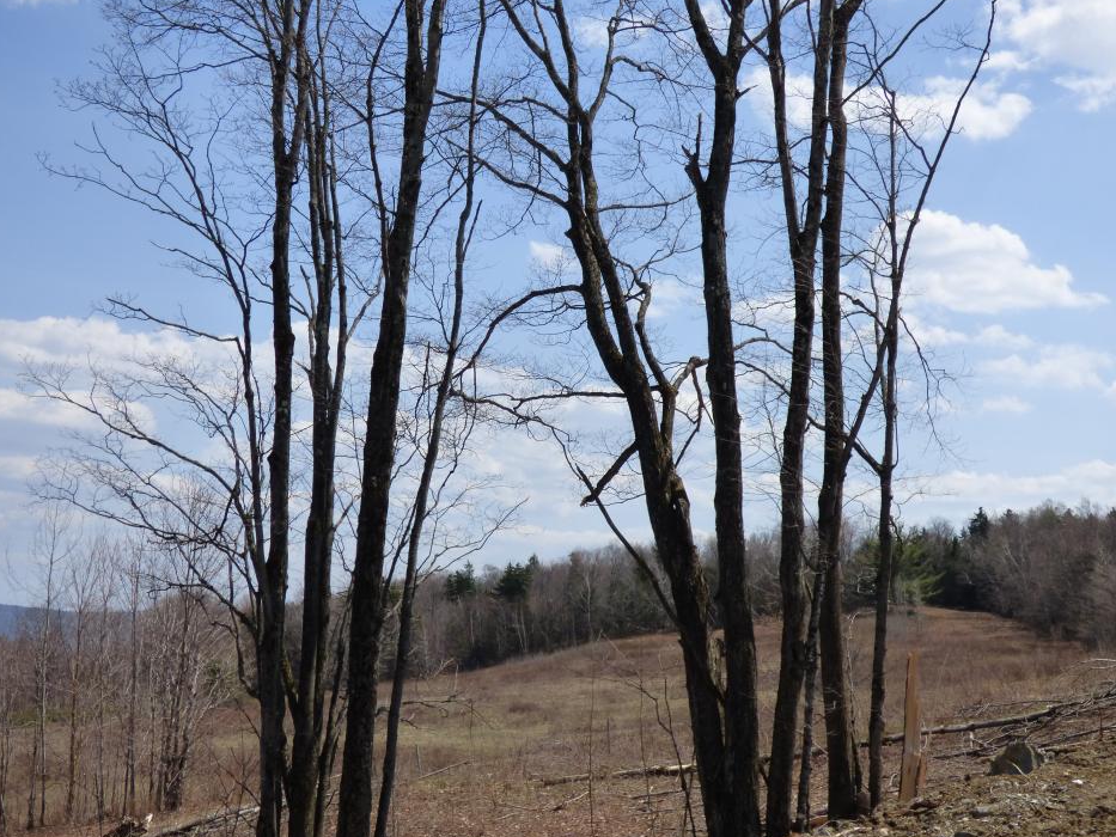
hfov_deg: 42.1
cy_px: 411
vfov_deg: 32.2
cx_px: 543
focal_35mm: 45
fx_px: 1451
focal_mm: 7.37
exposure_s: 1/1600
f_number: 3.6
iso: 160
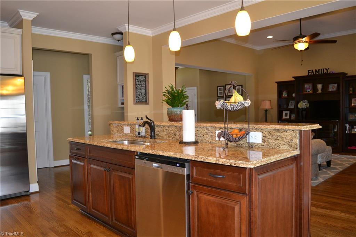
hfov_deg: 67.4
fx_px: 267
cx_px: 178
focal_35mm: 27
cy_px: 118
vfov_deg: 47.9
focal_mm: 18
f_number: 3.5
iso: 640
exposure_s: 1/60
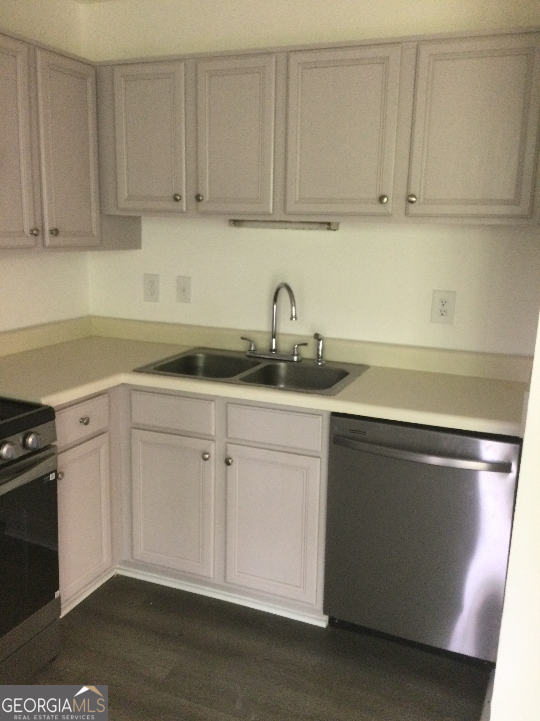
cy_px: 360
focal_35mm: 31
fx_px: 645
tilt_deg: -12.0
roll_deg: -1.8
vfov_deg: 58.4
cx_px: 270
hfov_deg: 45.4
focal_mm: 3.3
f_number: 2.4
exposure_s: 1/30
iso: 160
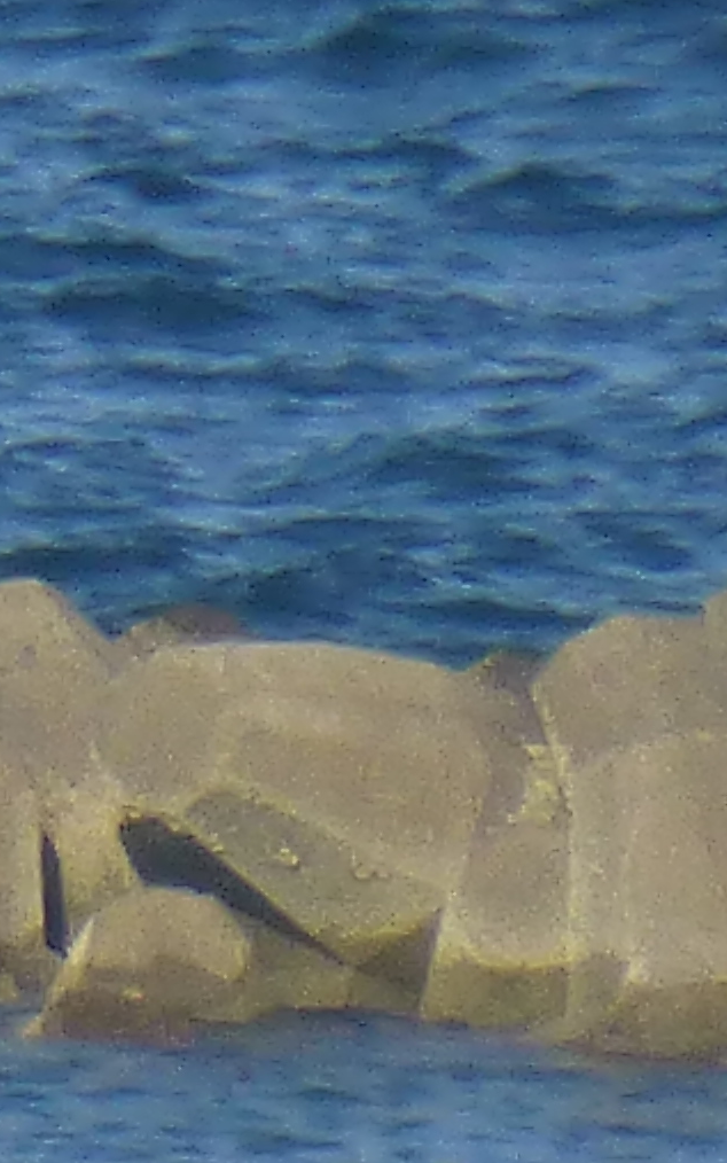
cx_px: -1510
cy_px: 796
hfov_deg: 0.3
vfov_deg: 0.5
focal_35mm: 4334
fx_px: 137353
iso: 100
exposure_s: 1/320
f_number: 6.4
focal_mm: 86
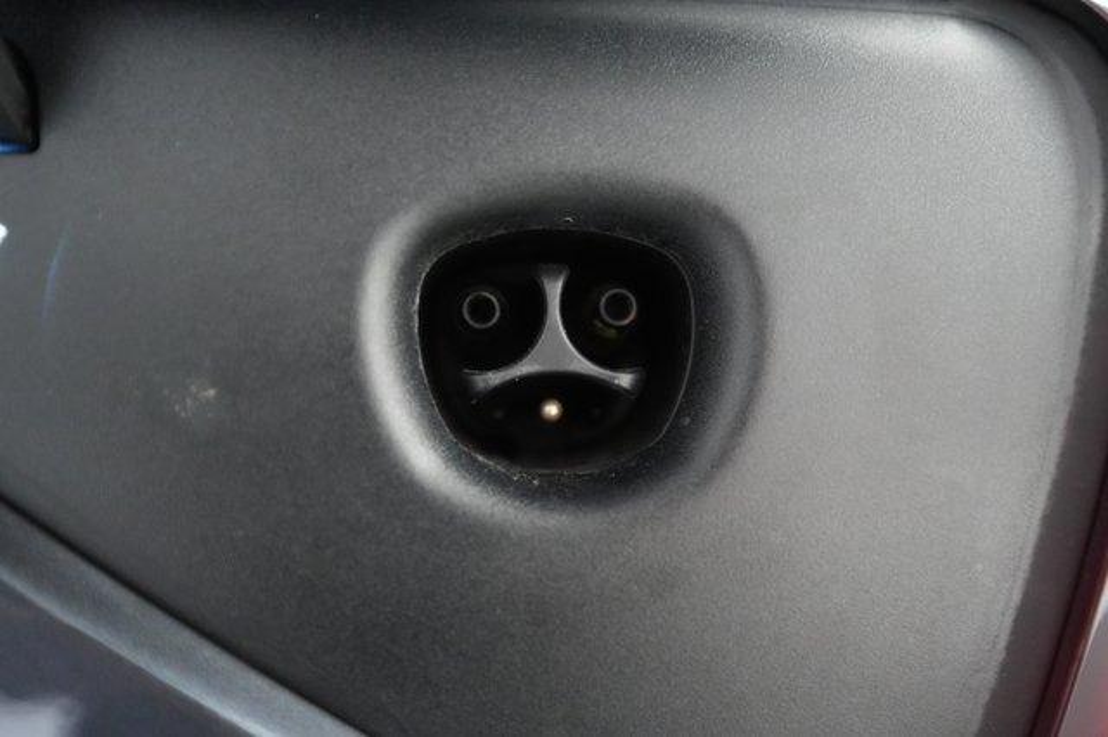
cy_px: 368
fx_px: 861
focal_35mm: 28
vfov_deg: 46.4
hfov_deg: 65.5
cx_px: 554
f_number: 2.8
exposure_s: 1/160
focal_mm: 28
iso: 8000
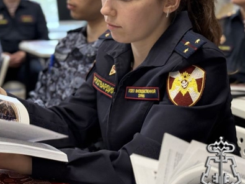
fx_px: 573
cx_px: 49
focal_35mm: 81
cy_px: 46
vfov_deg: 18.1
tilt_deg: -5.0
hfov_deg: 23.8
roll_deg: +1.1
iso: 125
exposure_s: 1/60
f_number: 1.78
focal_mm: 6.76
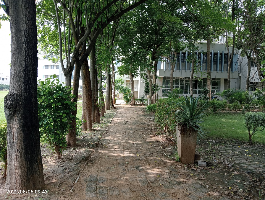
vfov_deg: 49.9
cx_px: 132
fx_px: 215
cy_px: 100
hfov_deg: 63.4
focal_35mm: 28
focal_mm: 4.04
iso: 112
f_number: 1.8
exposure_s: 1/138
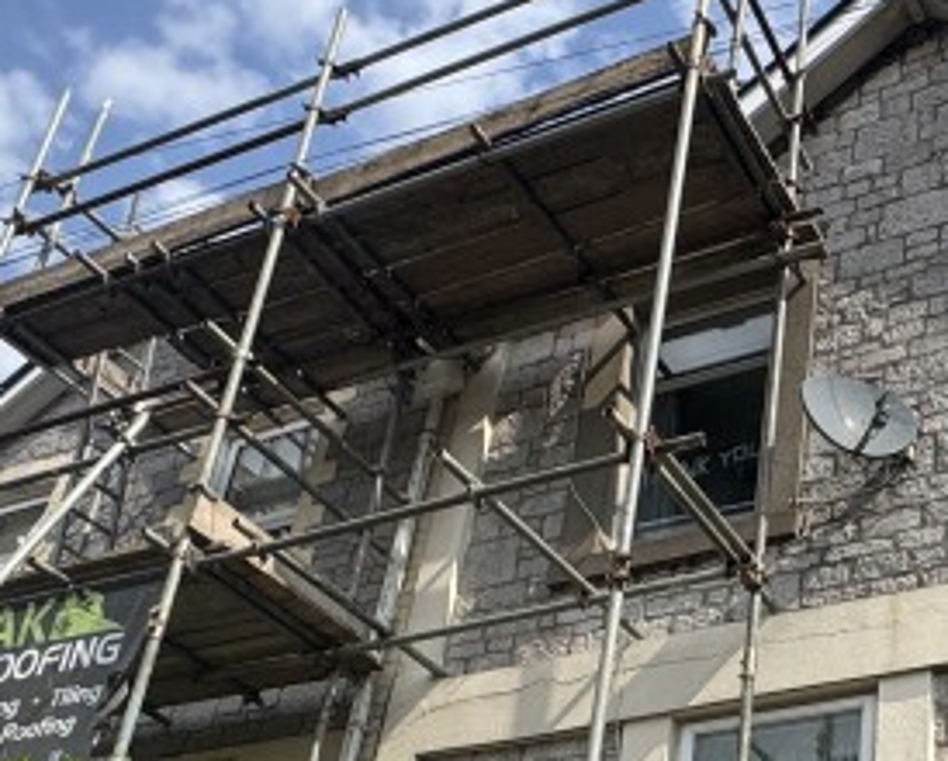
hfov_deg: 34.6
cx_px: 851
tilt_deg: +26.9
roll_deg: -3.0
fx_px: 1433
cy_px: 733
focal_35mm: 51
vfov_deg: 28.2
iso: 50
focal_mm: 2.22
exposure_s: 1/1976
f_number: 2.2
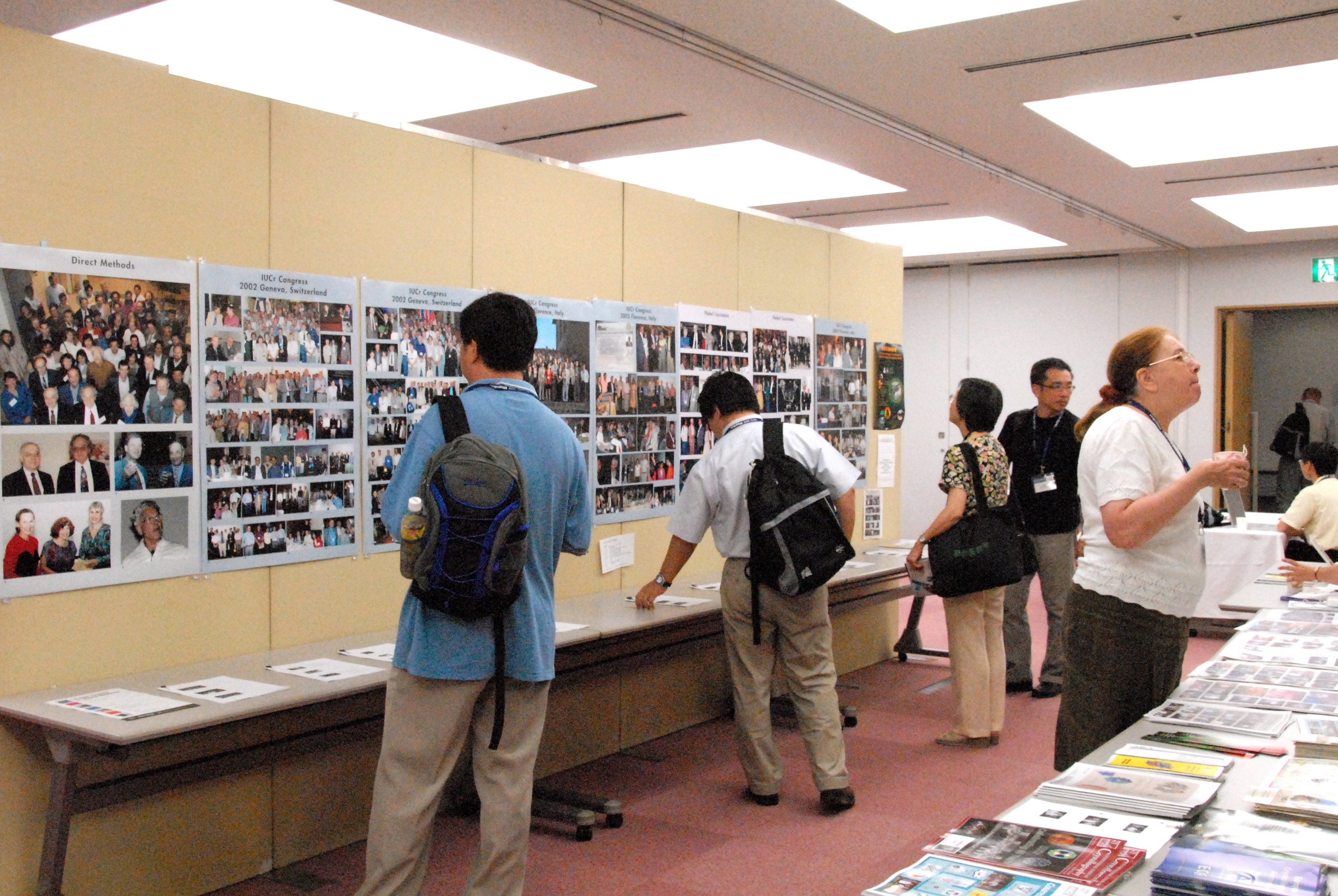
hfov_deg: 57.2
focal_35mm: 33
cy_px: 448
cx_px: 669
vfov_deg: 40.1
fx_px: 1228
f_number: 9
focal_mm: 22
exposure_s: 1/100
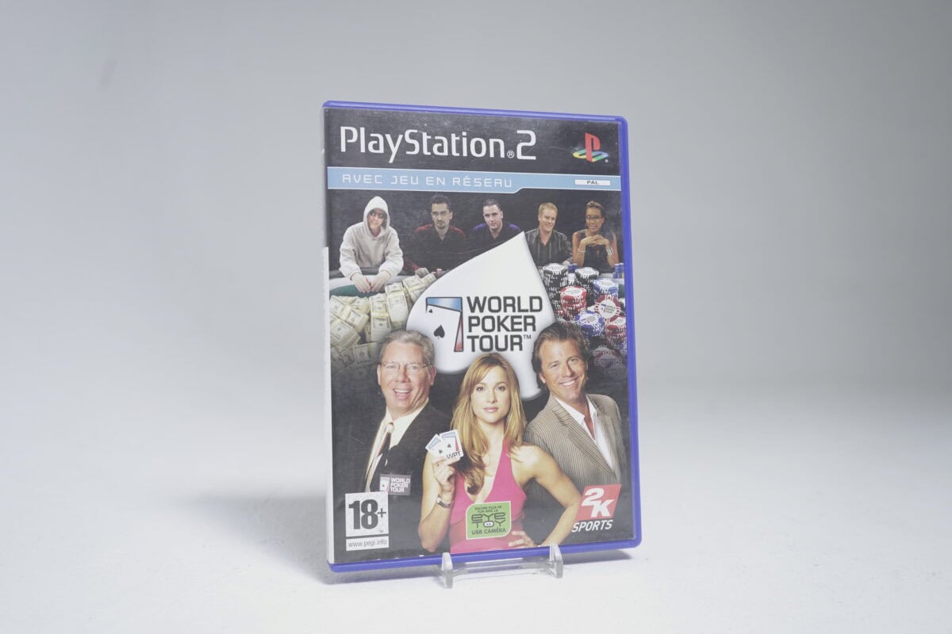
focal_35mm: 33
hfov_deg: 57.2
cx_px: 476
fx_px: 873
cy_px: 317
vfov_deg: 40.0
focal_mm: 33
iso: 640
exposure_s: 1/20
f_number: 5.6
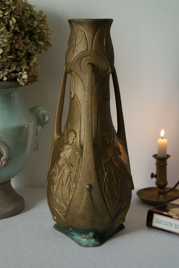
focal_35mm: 77
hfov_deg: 17.7
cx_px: 90
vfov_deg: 26.3
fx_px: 574
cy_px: 134
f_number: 6.3
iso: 800
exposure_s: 1/30
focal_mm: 50
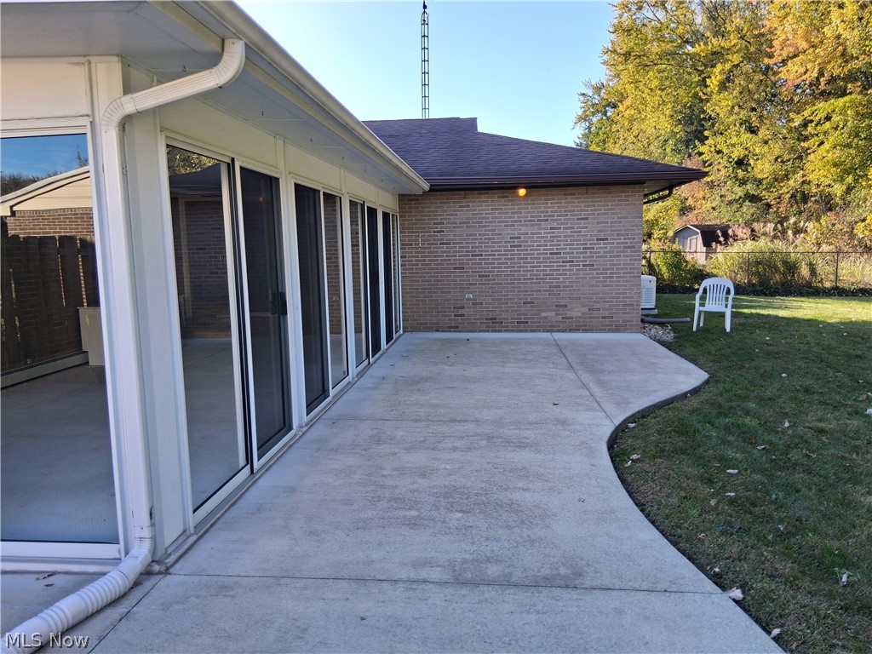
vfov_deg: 53.1
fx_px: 655
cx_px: 436
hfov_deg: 67.3
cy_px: 327
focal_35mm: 26
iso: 25
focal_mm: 3.98
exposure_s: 1/138
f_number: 1.8
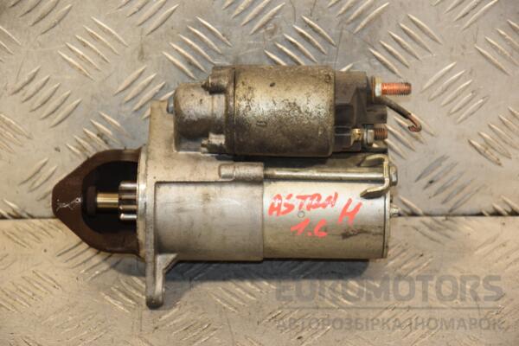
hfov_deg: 15.2
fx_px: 1946
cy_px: 173
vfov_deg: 10.2
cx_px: 260
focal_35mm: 135
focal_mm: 90
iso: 800
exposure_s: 1/125
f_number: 5.6
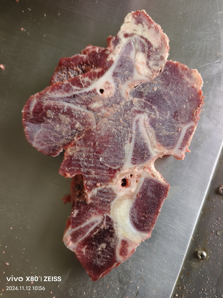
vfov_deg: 73.9
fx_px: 198
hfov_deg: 58.9
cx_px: 112
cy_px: 149
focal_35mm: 23
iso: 531
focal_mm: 5.5
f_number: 1.75
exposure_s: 1/100
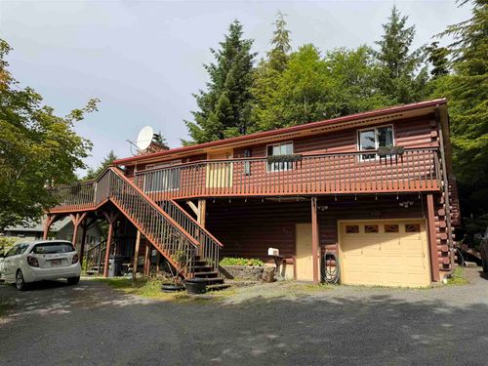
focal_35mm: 24
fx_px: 338
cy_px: 183
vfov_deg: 56.8
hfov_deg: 71.6
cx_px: 244
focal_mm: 6.76
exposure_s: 1/4673
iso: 80
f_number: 1.78
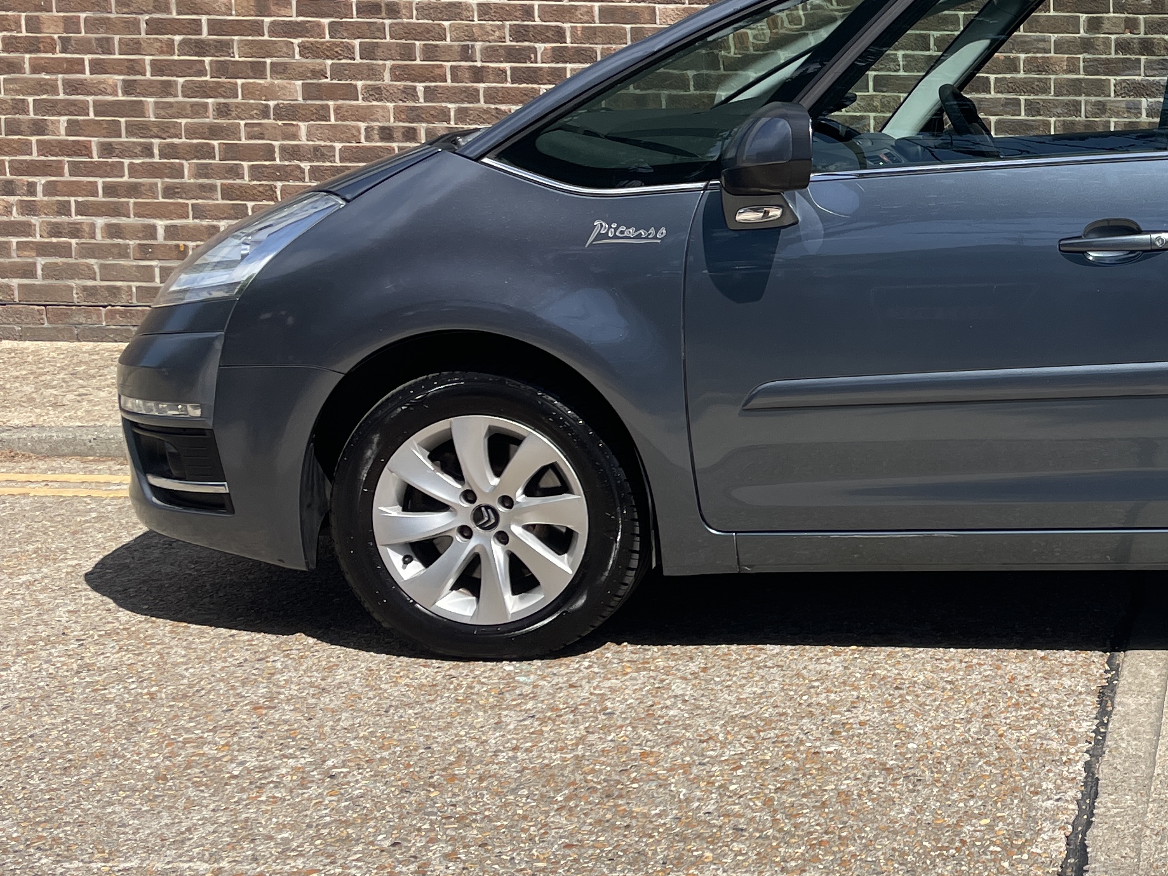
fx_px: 1923
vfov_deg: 25.6
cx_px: 1211
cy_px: 349
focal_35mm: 57
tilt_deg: -8.0
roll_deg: -0.8
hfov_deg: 30.9
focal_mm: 4.2
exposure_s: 1/3205
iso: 32
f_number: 1.6
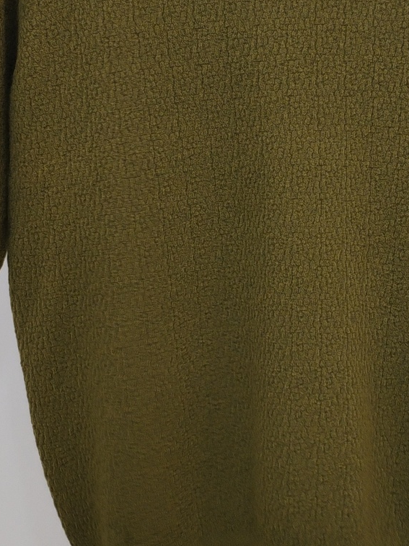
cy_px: 213
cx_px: 266
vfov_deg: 21.3
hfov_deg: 16.0
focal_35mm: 92
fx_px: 1451
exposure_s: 1/60
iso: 366
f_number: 1.8
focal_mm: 4.75
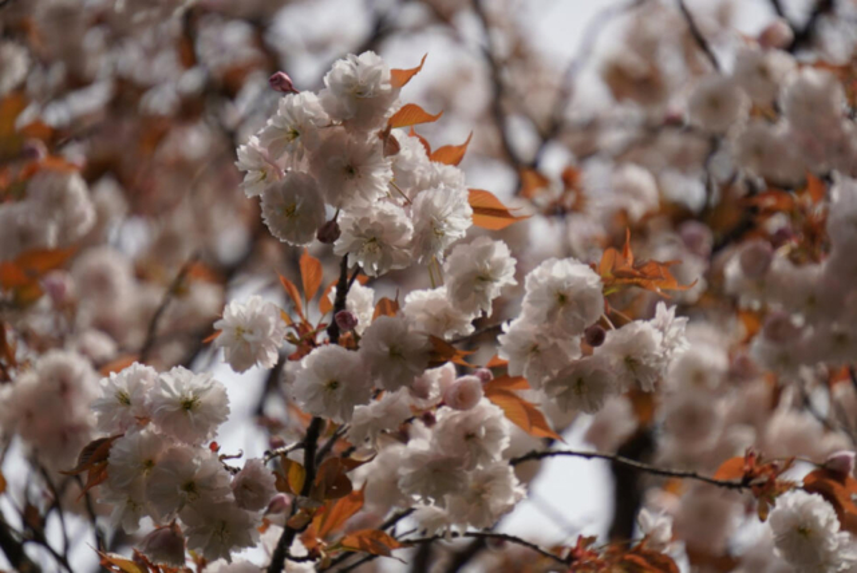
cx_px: 428
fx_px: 7648
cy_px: 286
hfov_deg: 6.4
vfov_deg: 4.3
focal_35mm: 321
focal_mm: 214
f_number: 6.3
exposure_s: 1/500
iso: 100
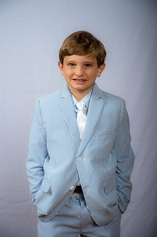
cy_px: 118
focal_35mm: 78
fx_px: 511
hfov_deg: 17.5
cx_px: 78
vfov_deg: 26.0
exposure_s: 1/200
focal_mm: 78
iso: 250
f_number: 6.3
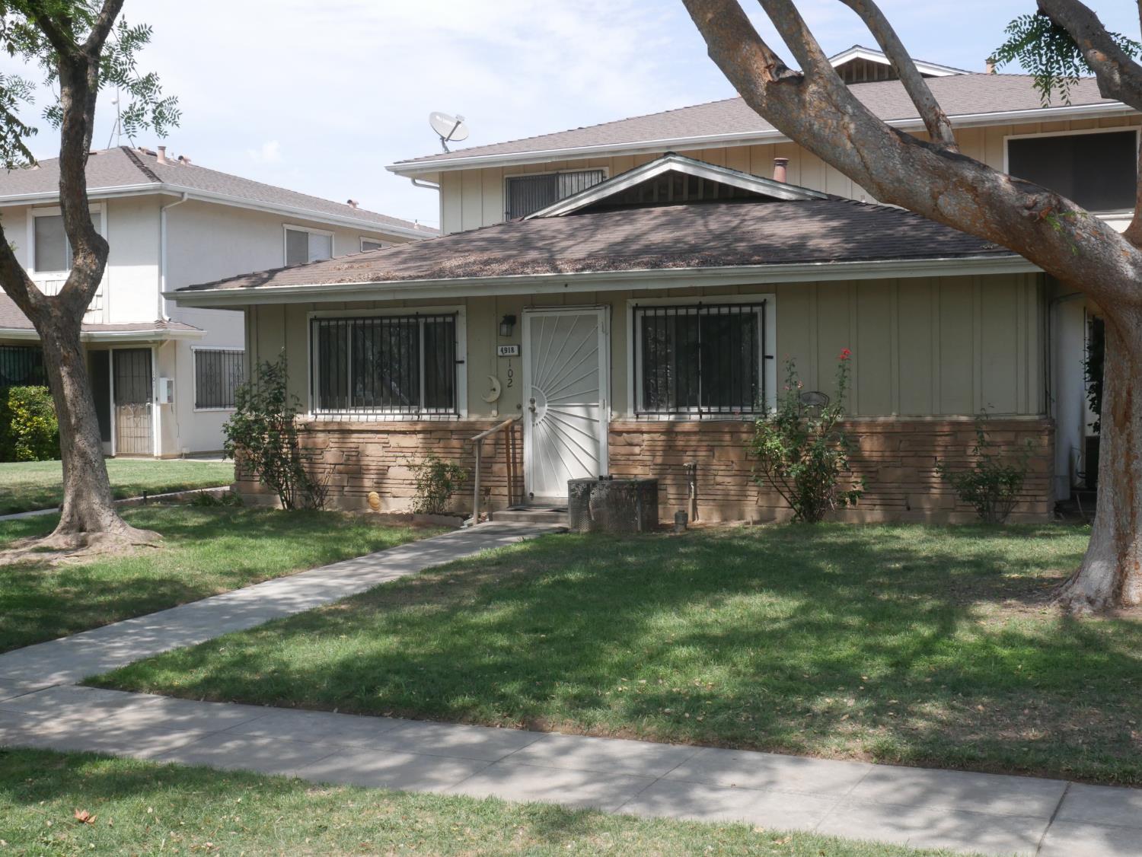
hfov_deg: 41.2
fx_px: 1518
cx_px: 571
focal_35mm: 46
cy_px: 428
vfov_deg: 31.5
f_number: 13
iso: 1000
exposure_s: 1/500
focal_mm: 23
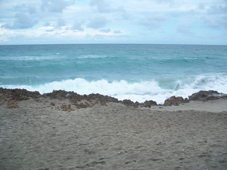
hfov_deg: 50.1
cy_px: 85
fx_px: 243
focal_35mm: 37
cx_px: 114
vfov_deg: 38.7
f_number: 2.8
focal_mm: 7.8
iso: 64
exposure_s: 1/640
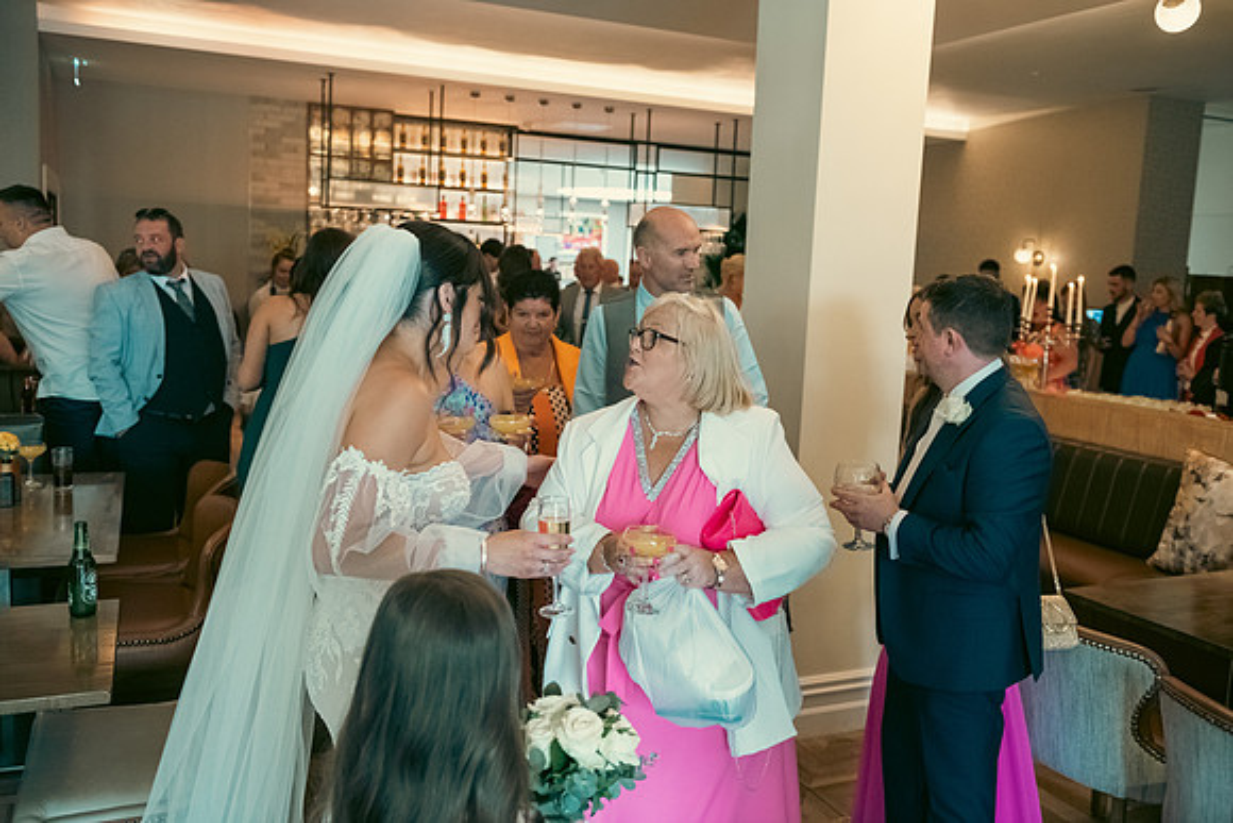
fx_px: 1096
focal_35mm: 32
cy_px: 412
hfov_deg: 58.7
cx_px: 616
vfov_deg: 41.1
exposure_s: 1/160
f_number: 3.5
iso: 2000
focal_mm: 32
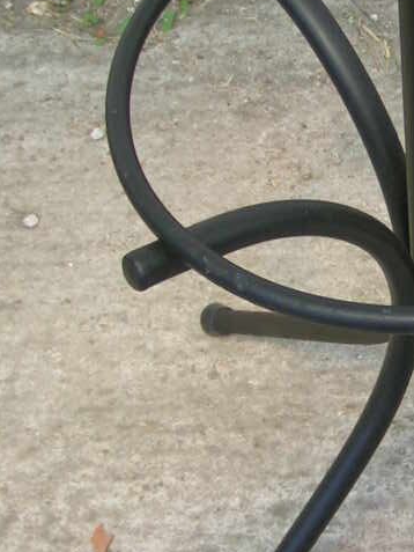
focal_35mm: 102
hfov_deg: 14.3
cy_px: 278
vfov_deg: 19.3
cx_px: 422
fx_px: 1626
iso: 50
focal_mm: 5.8
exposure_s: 1/500
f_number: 2.8
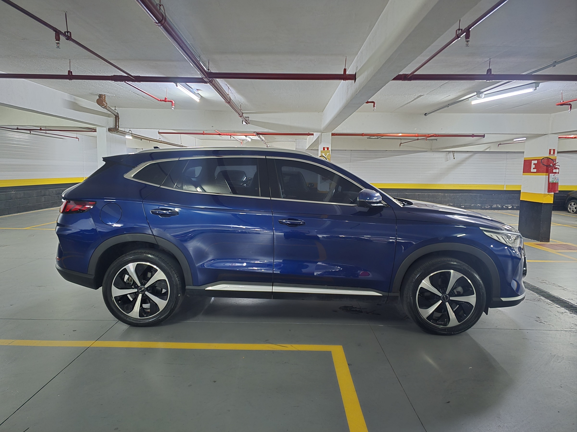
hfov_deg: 73.9
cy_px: 216
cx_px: 288
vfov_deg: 58.9
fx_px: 383
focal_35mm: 23
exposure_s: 1/17.2
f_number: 1.7
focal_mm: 6.3
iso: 2000
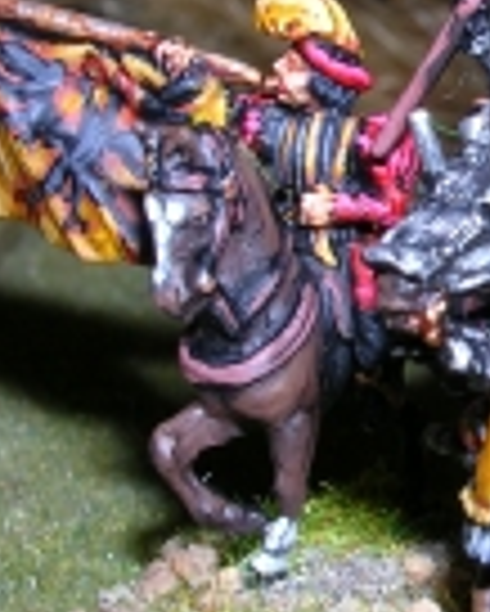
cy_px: 248
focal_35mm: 109
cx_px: 683
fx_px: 1974
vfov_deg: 17.6
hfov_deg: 13.5
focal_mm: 5.8
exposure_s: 1/60.1
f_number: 5.6
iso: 50
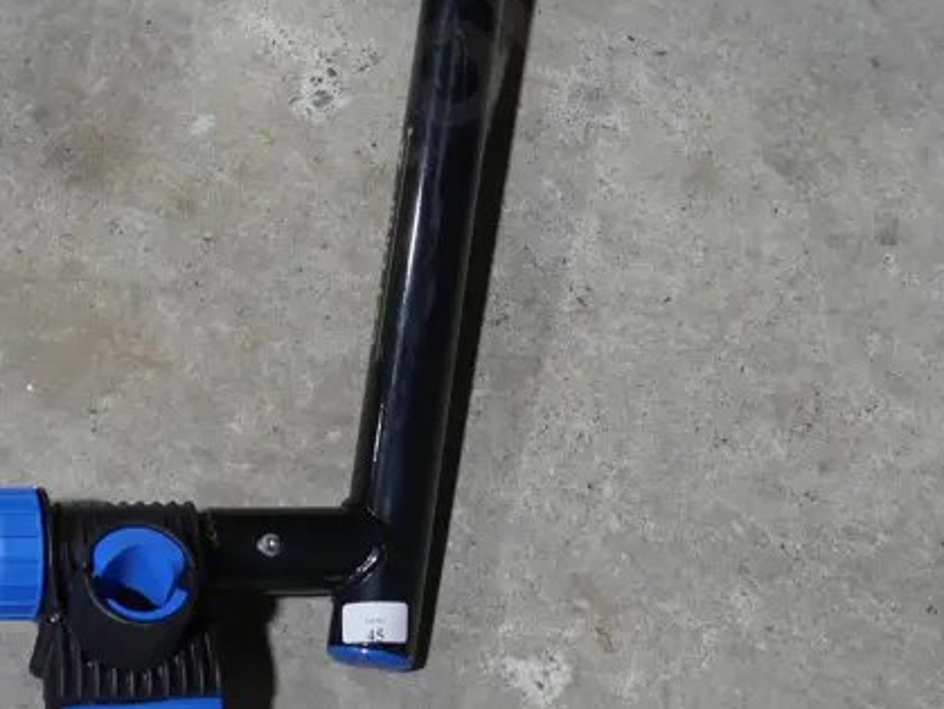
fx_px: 2265
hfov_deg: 23.2
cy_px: 272
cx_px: 180
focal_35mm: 83
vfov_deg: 17.8
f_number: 4
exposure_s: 1/60
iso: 250
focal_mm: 17
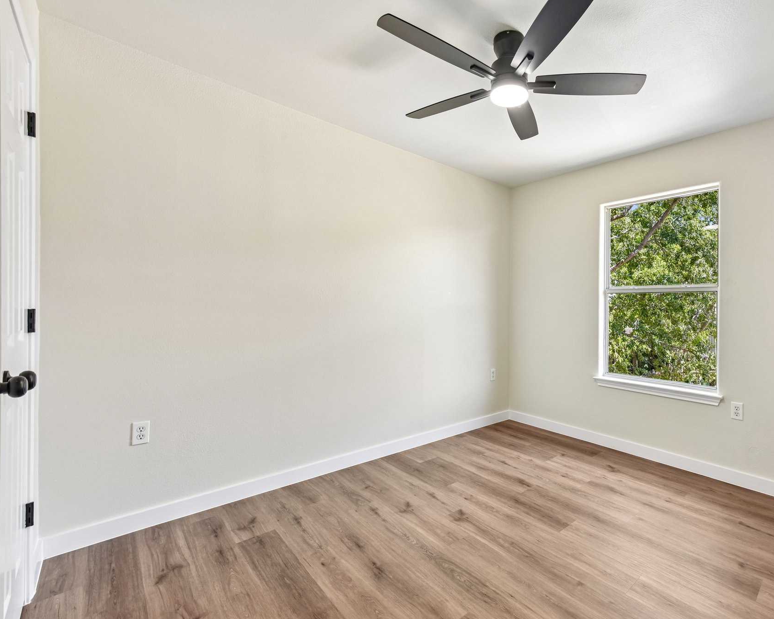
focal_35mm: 16
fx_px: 366
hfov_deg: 91.8
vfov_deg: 80.4
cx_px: 469
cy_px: 307
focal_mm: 14
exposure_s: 1/15
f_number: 8
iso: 180
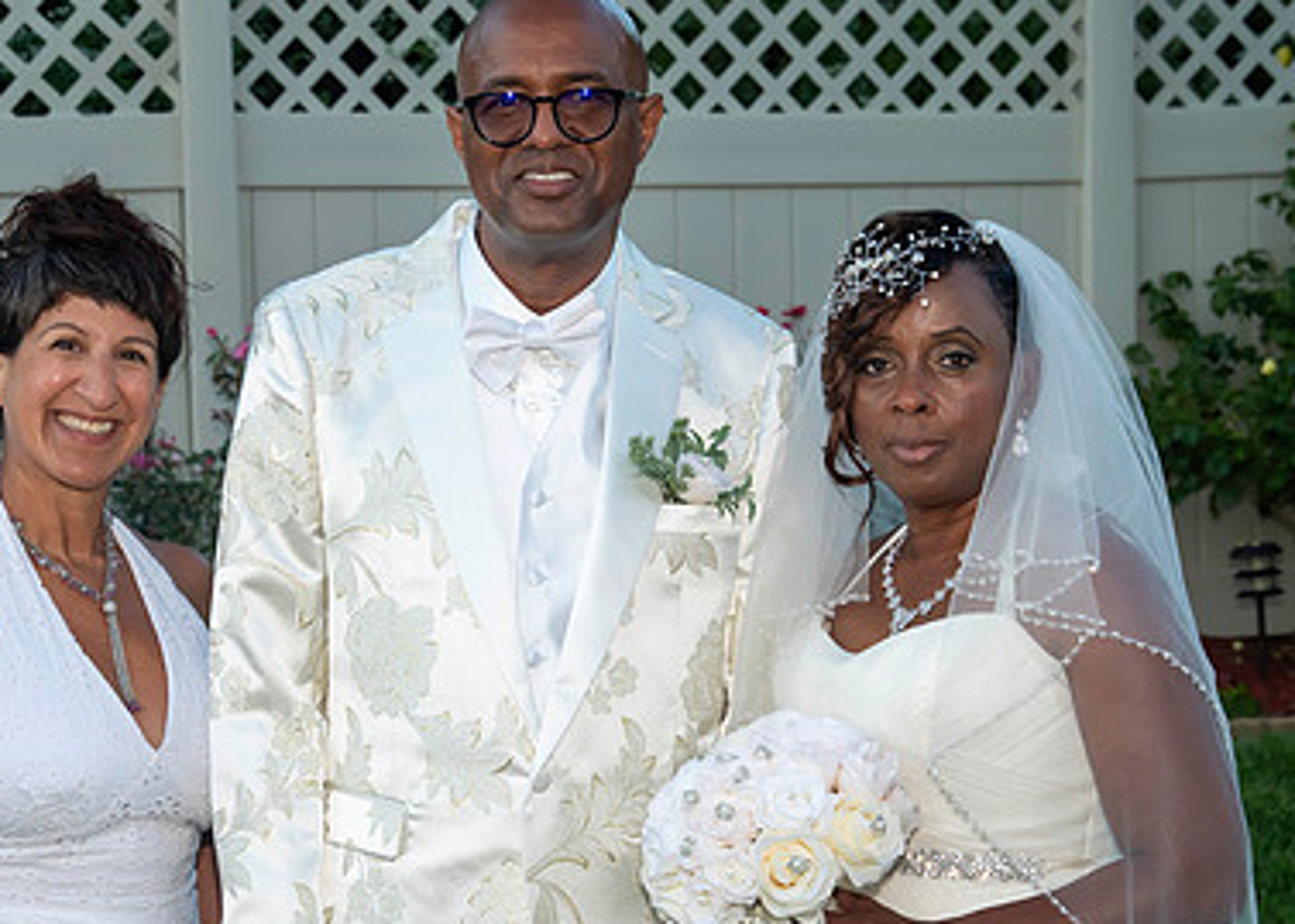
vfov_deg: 14.4
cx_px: 445
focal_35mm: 99
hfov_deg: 20.1
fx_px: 3640
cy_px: 657
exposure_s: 1/250
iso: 400
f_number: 4.5
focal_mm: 35
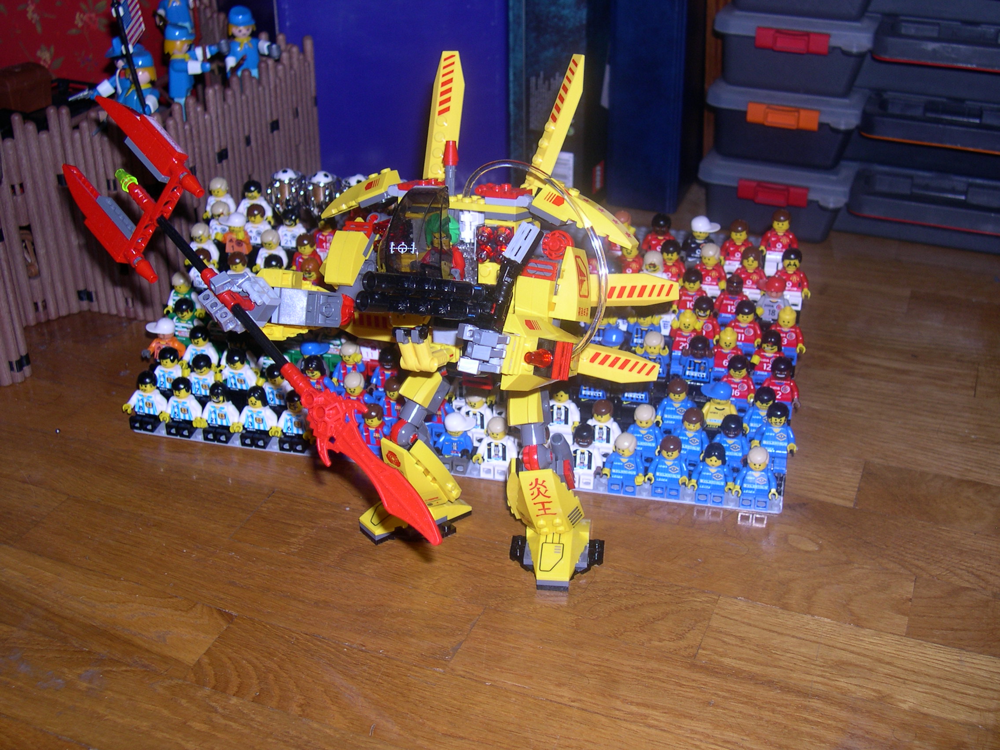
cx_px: 500
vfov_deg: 34.3
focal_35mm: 42
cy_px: 375
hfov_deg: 44.8
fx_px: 1213
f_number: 2.9
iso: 100
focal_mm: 9
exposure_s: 1/60
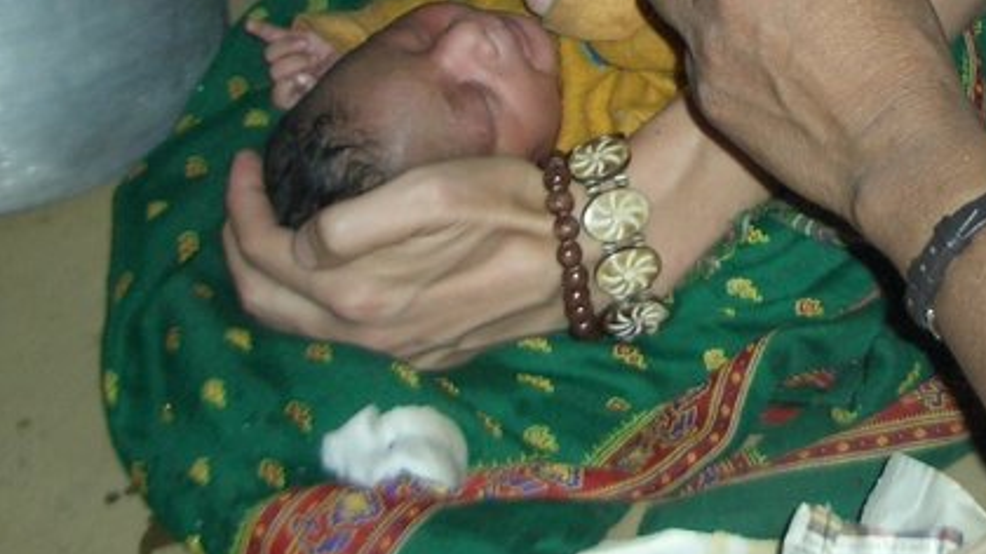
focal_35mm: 93
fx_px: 2431
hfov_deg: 22.8
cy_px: 73
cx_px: 711
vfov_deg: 12.9
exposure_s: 1/60
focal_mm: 5.8
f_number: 2.6
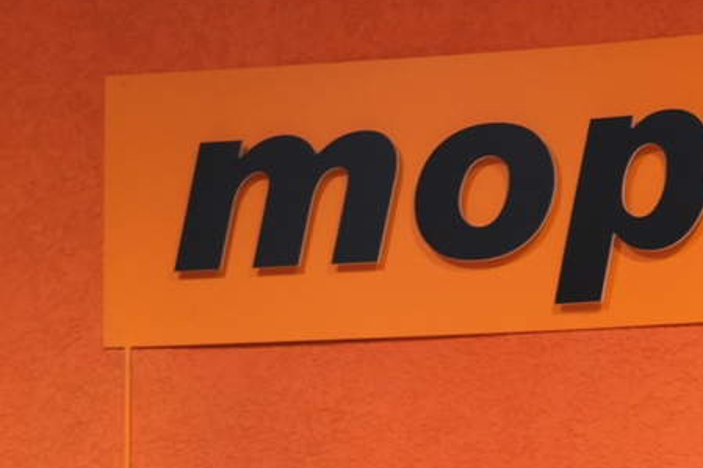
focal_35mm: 164
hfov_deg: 12.5
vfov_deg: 8.2
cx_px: 576
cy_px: 663
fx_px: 3201
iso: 800
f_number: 4
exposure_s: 1/60
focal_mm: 30.8
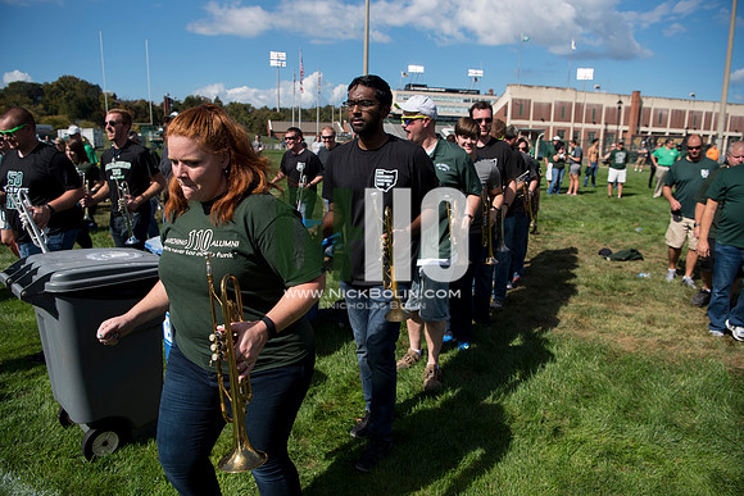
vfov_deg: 53.2
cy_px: 248
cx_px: 372
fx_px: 496
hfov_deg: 73.7
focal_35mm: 24
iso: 250
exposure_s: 1/2500
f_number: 4.5
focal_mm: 24
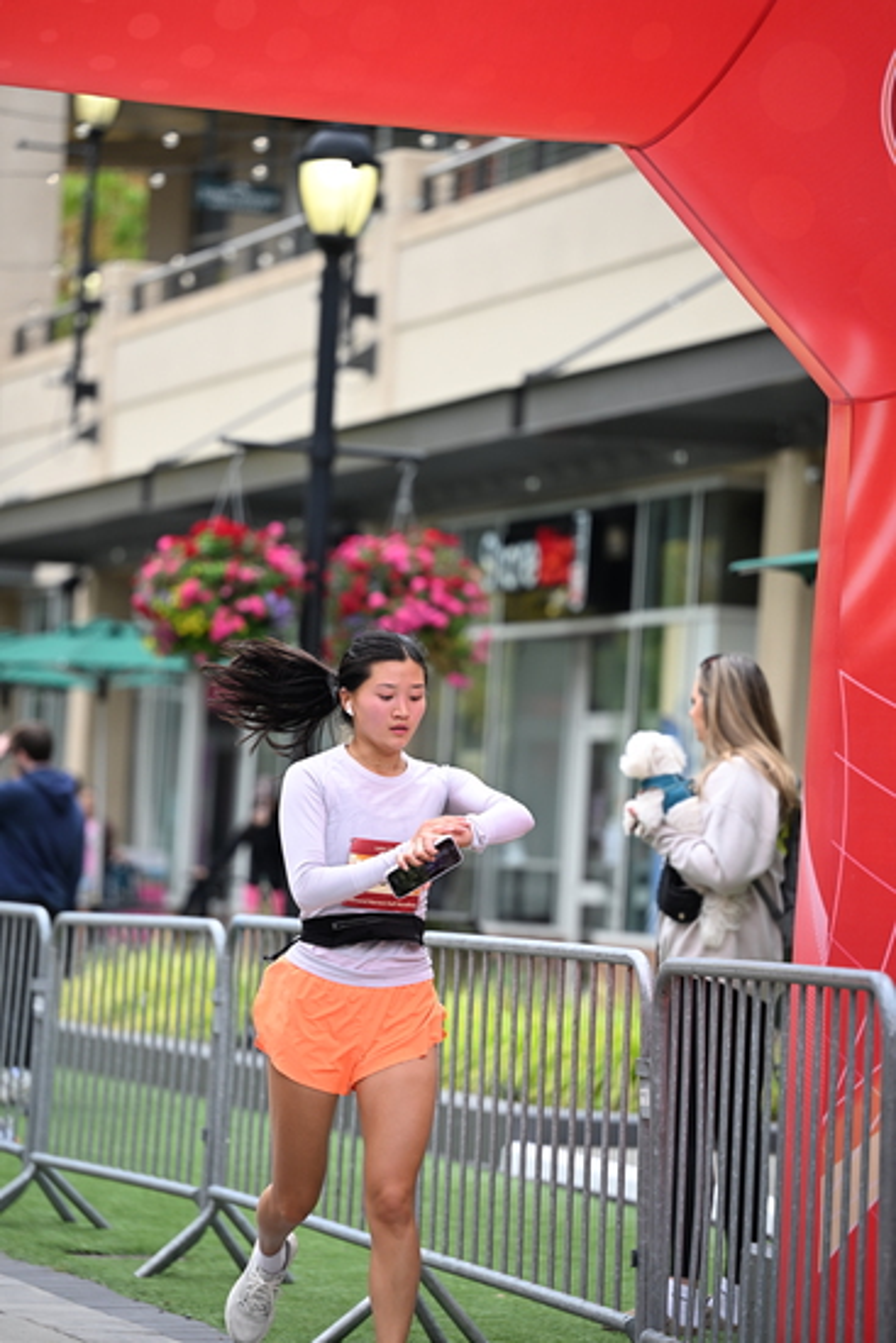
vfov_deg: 14.6
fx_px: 5223
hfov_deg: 9.8
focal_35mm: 140
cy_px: 672
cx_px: 448
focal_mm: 140
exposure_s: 1/2000
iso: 640
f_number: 2.8
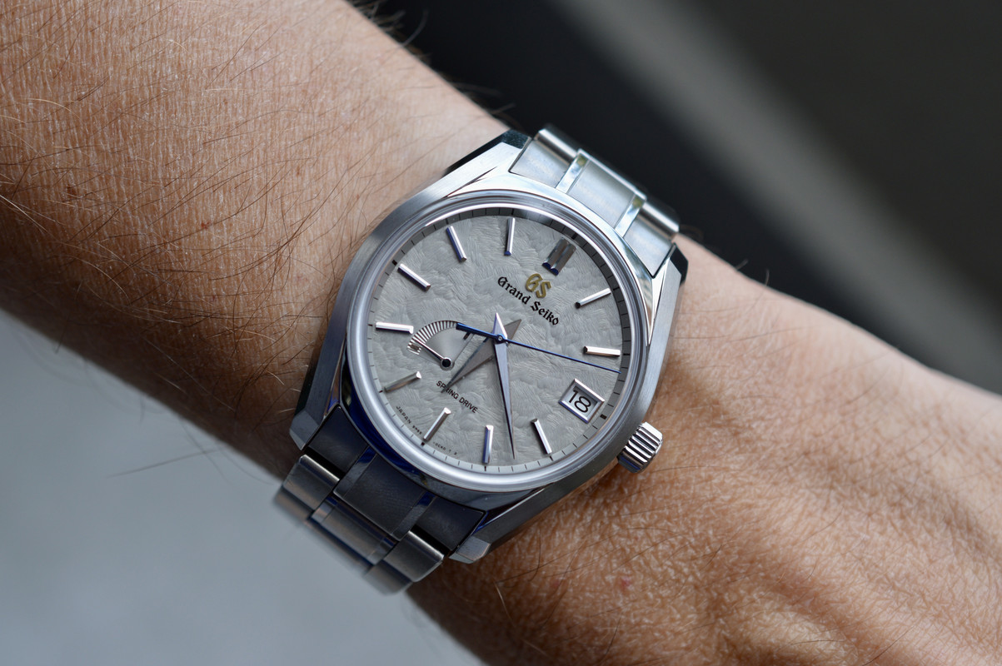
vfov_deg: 22.6
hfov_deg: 33.4
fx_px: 1669
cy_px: 333
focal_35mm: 60
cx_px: 501
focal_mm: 40
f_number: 5.6
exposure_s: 1/125
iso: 160
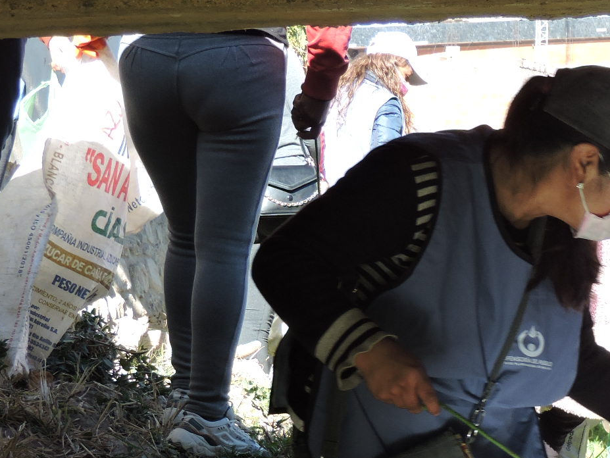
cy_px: 470
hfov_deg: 13.1
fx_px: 2591
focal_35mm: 147
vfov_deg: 10.0
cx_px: 689
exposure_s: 1/160
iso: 100
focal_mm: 10.7
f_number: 3.7
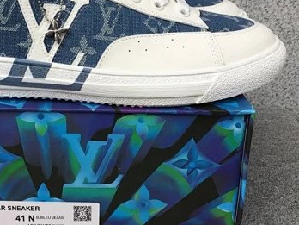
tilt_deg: -16.7
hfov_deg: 33.4
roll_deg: -0.7
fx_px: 492
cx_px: 95
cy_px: 74
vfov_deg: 25.5
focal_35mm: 57
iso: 25
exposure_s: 1/357
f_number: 2.4
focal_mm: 3.3
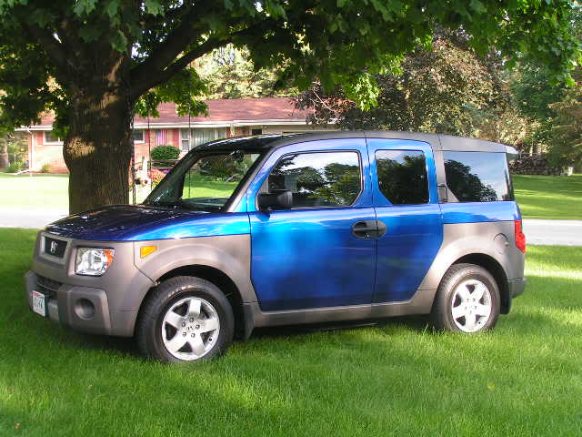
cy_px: 218
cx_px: 291
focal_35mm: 54
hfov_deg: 35.5
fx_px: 908
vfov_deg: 27.0
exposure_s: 1/50
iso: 50
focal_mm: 9
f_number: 4.5
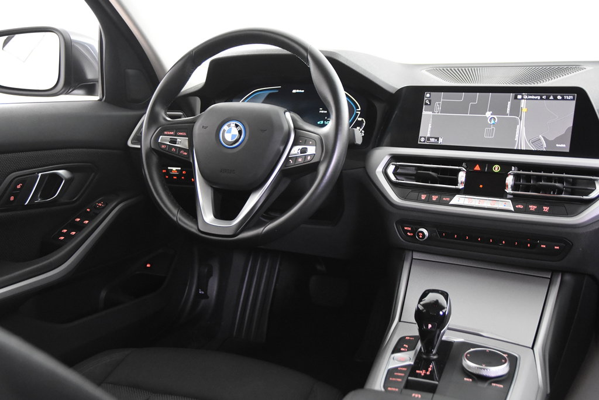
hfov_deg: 49.5
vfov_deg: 34.2
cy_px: 200
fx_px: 649
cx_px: 300
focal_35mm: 39
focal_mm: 26
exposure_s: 1/40
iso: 4500
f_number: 3.2
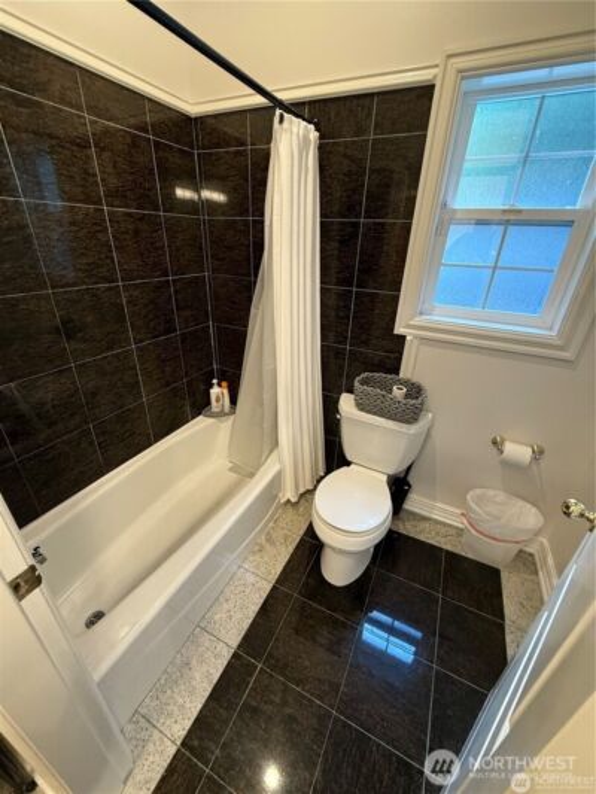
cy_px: 397
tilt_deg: -24.8
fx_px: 321
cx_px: 298
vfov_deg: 102.1
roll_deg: -2.4
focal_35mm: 14
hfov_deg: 85.7
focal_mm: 2.22
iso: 250
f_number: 2.2
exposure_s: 1/60
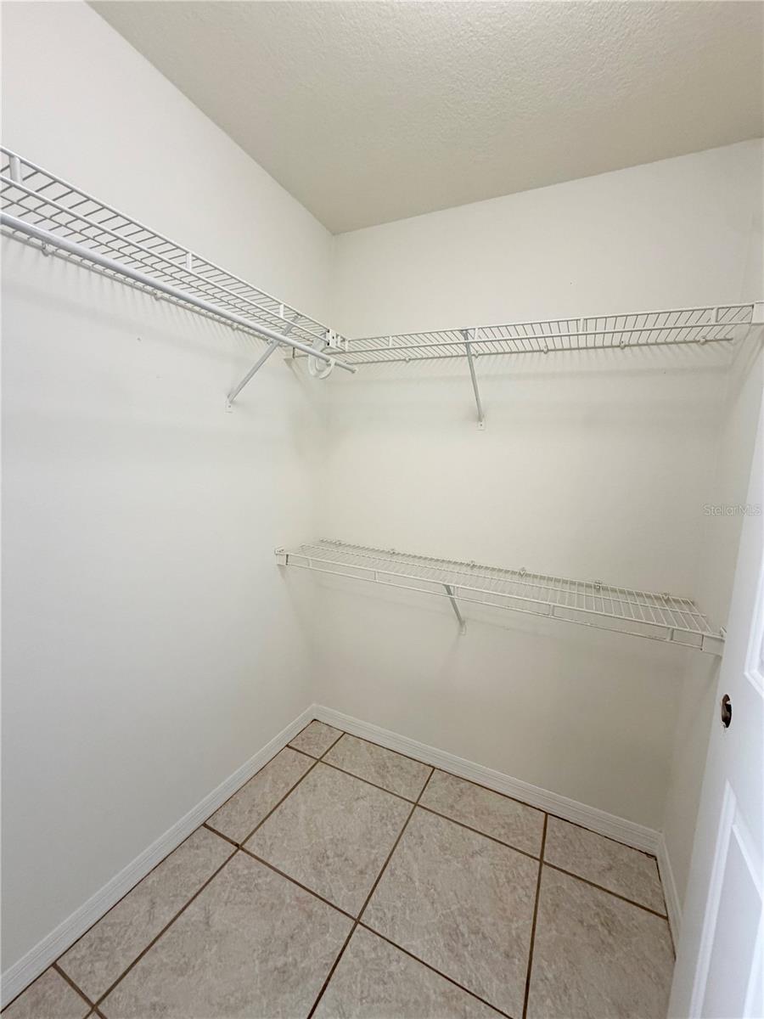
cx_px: 382
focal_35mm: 14
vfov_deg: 102.1
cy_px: 510
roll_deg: -4.6
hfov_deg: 85.7
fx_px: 412
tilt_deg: -7.2
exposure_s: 1/121
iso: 160
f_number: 2.2
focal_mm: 2.22
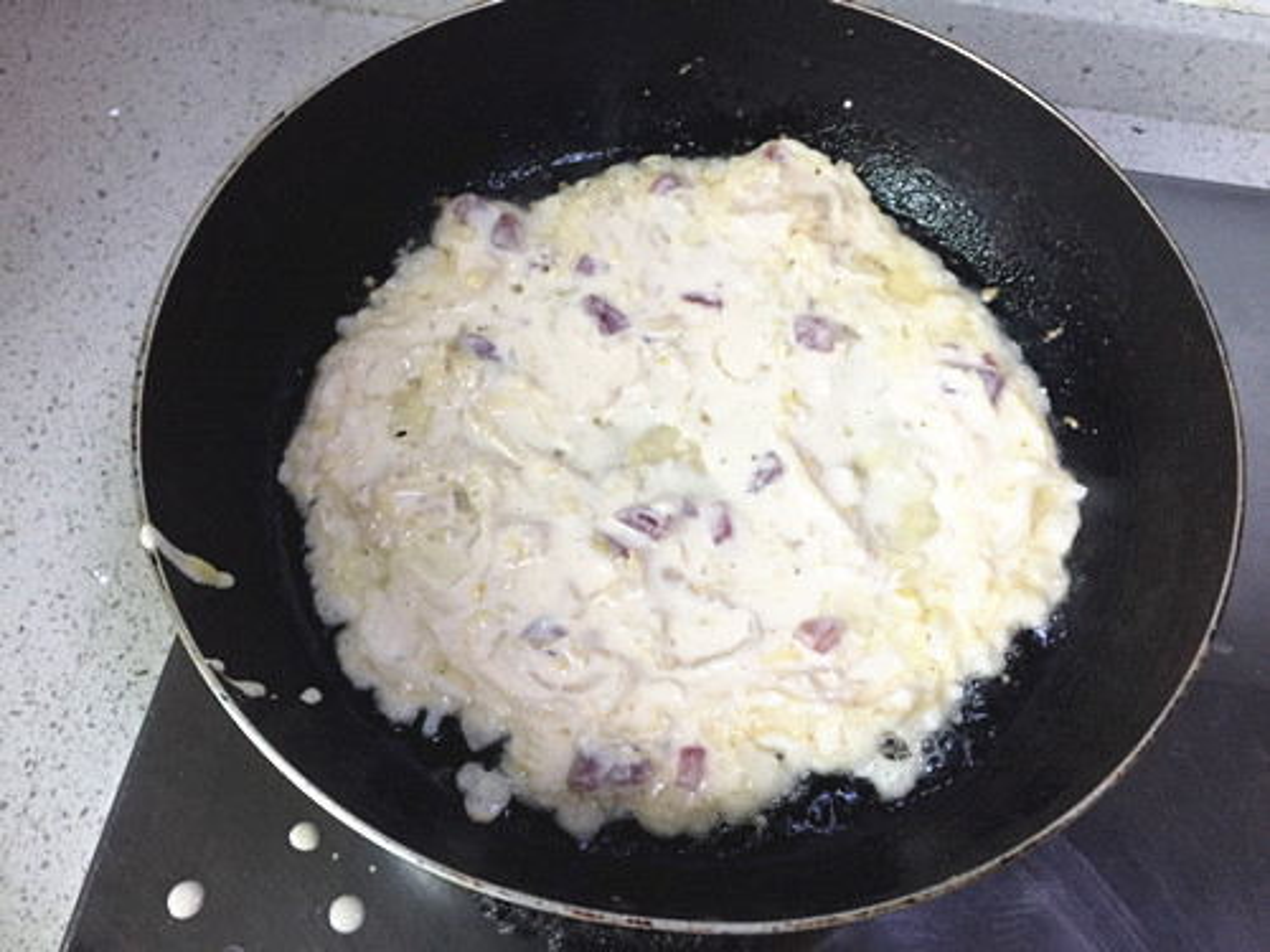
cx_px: 635
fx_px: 1064
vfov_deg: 48.2
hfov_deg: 61.7
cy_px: 476
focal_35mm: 29
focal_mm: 4.15
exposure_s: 1/24
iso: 250
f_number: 2.2
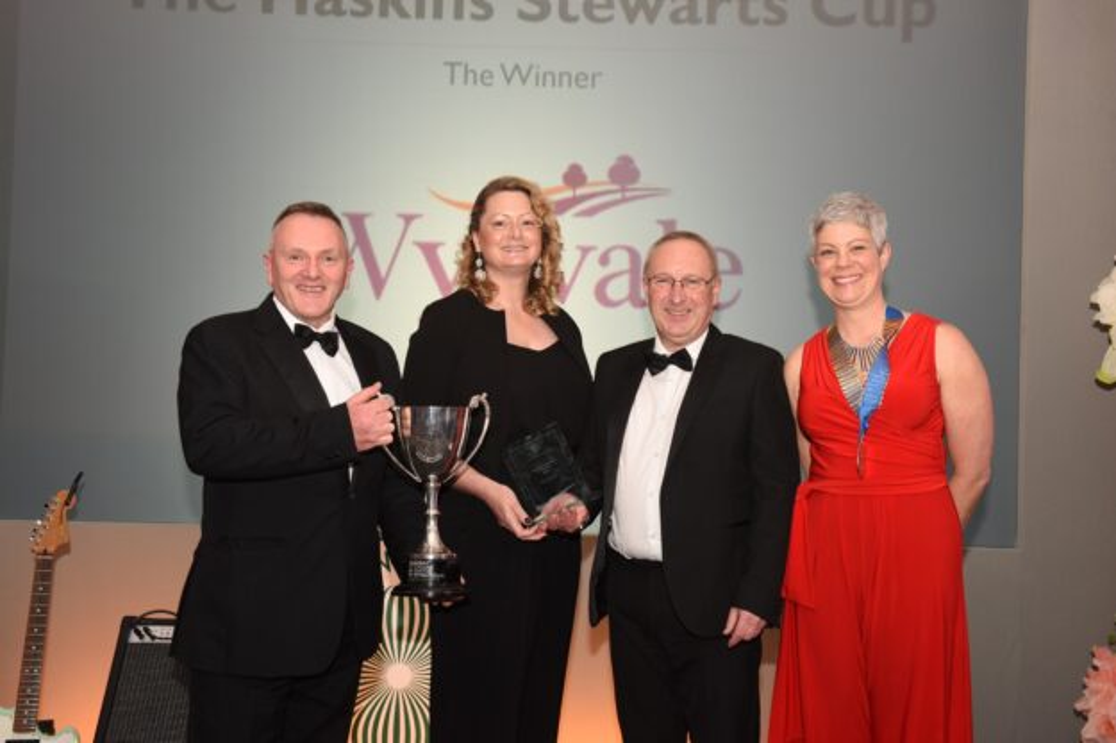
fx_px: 1363
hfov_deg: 44.5
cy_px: 372
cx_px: 558
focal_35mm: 44
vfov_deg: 30.5
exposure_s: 1/80
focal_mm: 44
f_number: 10
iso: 800
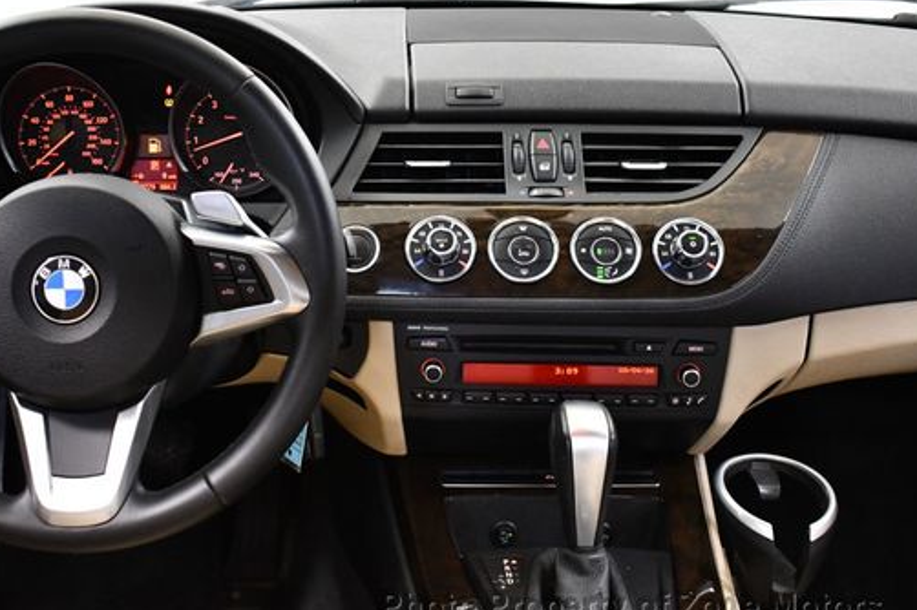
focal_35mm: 51
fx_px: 1298
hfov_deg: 38.7
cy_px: 250
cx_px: 358
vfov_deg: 26.4
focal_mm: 27
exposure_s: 1/60
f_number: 4
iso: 3600
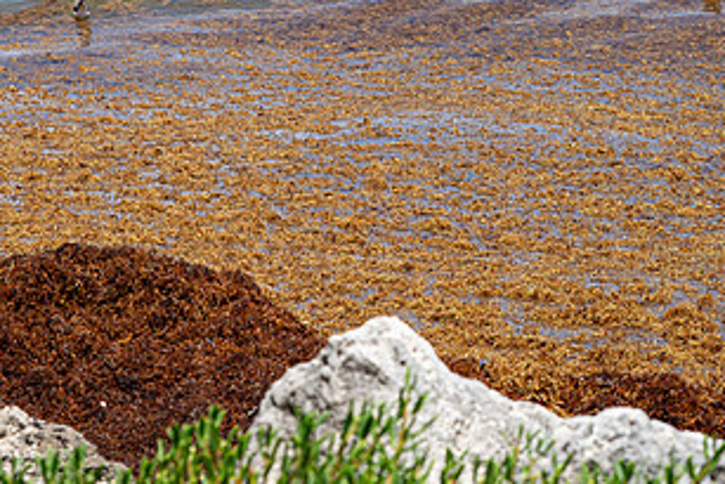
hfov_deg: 10.8
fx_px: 3808
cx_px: 109
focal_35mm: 189
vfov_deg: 7.3
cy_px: 70
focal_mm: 100
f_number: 10
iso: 640
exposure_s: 1/1250
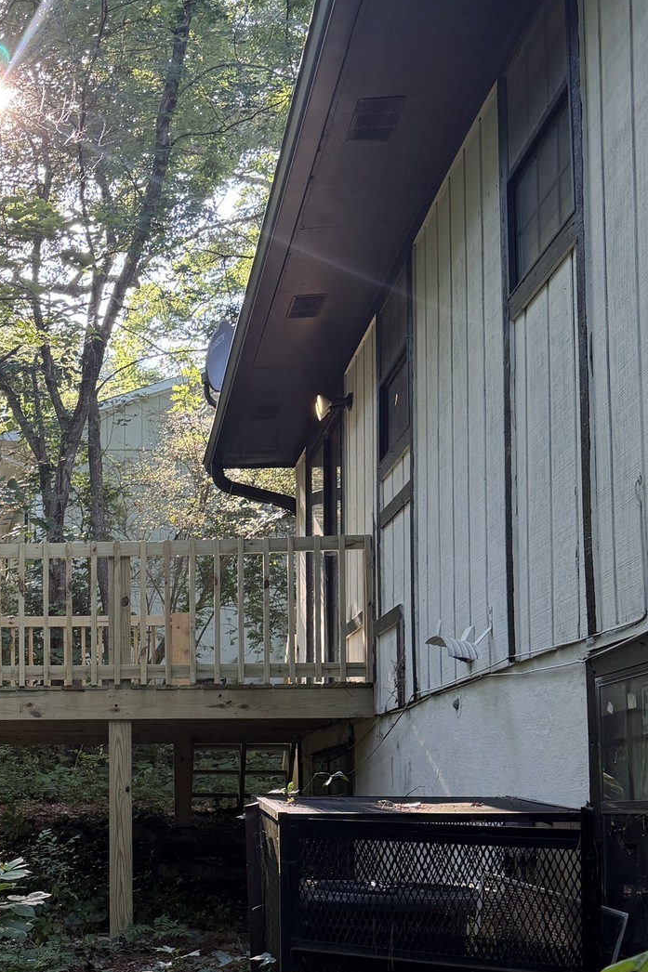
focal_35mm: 55
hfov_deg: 23.5
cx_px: -14
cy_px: 689
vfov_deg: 35.7
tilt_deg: +4.4
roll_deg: -0.3
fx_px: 1485
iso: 100
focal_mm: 6.76
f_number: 1.78
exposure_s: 1/186
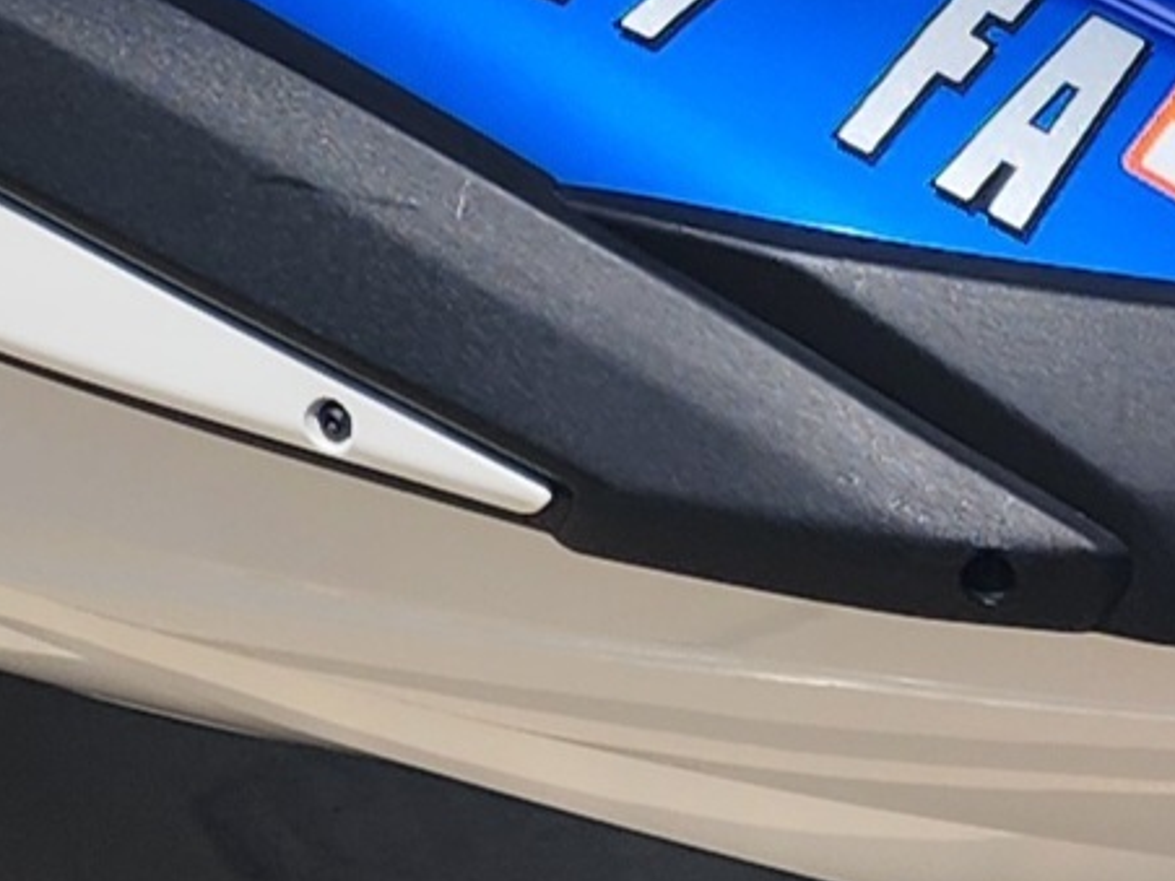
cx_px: -86
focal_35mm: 121
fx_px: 4107
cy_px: -226
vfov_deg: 11.9
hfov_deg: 15.9
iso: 12
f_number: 1.8
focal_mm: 6.4
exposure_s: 1/3333
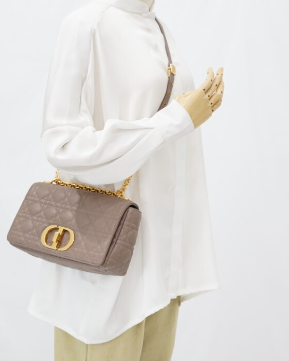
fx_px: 738
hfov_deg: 22.2
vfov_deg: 27.5
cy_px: 193
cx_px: 126
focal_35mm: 69
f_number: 6.3
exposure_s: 1/8
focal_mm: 50
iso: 640
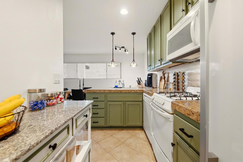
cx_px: 122
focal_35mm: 14
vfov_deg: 81.2
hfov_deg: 104.2
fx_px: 95
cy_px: 81
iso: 320
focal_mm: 14
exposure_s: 1/400
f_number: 6.3
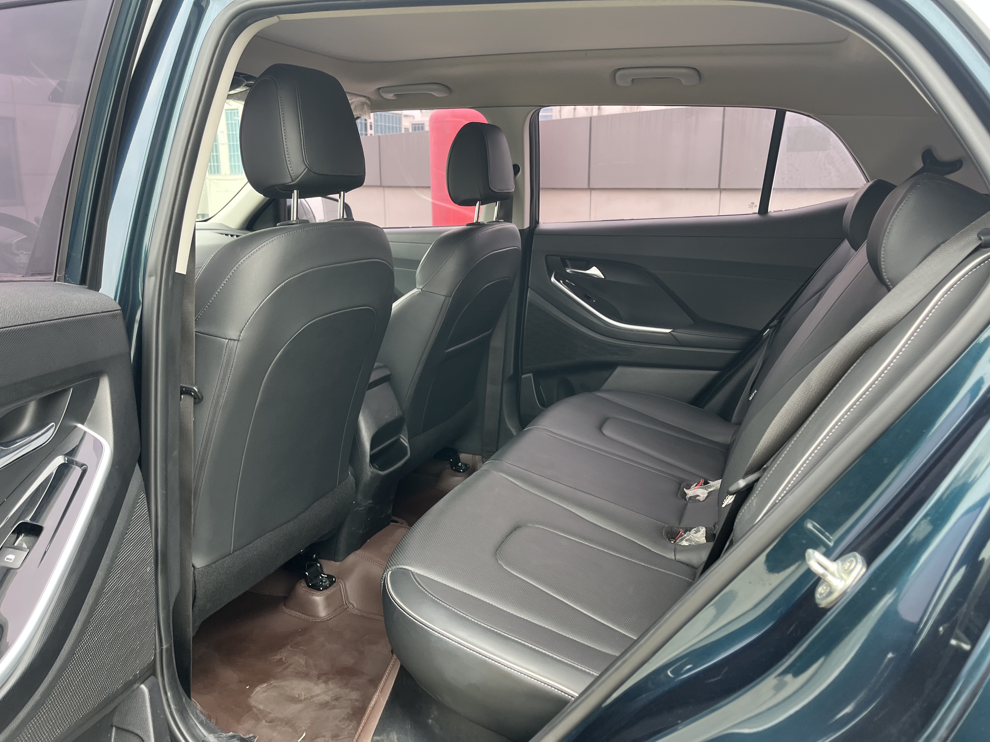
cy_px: 371
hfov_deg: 67.3
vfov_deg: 53.1
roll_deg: +0.0
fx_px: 744
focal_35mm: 26
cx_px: 495
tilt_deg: -12.2
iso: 64
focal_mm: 5.1
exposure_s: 1/122
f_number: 1.6
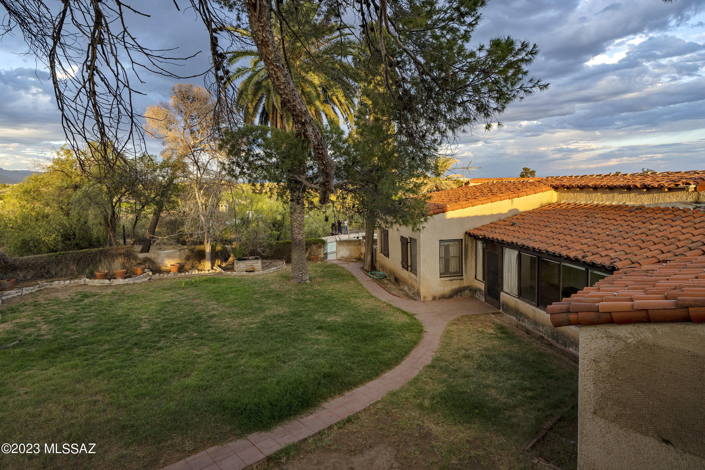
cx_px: 352
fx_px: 333
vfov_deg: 70.4
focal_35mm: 17
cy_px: 235
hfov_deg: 93.3
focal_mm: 17
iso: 200
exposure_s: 1/50
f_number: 9
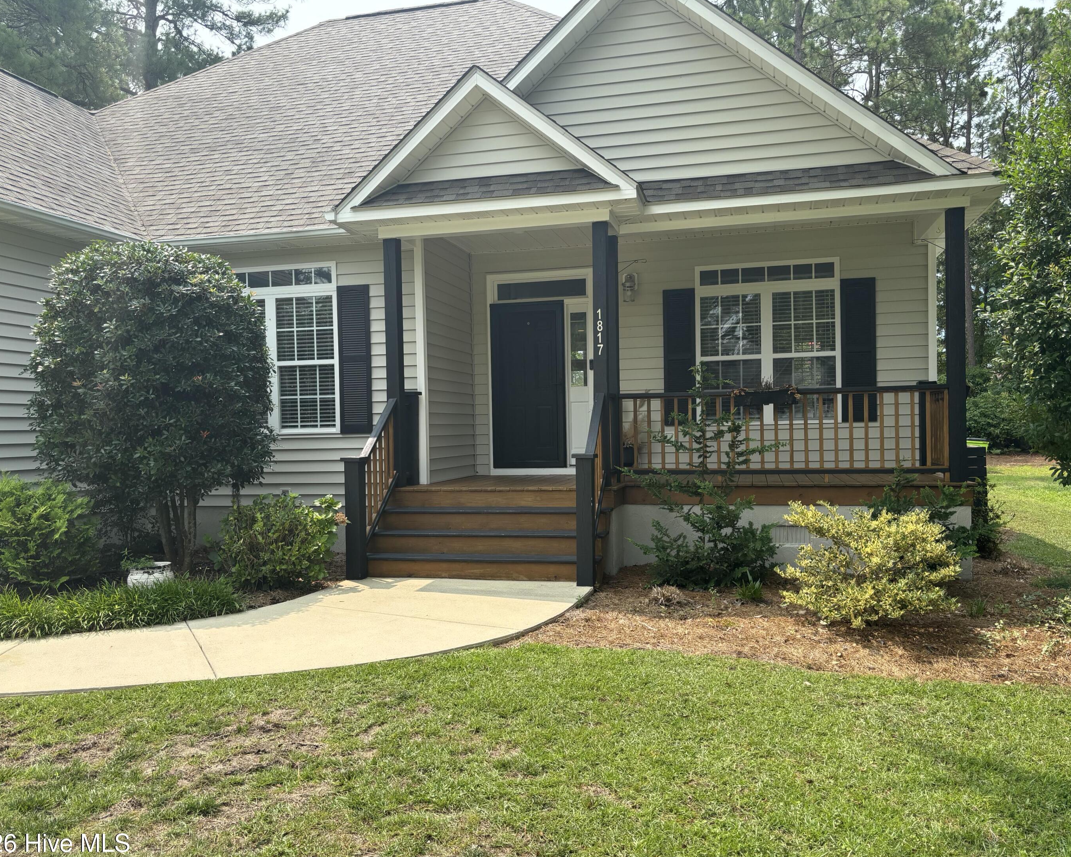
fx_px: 887
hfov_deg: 62.2
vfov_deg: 51.5
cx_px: 532
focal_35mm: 28
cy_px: 441
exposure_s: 1/1190
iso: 50
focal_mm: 5.96
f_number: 1.6
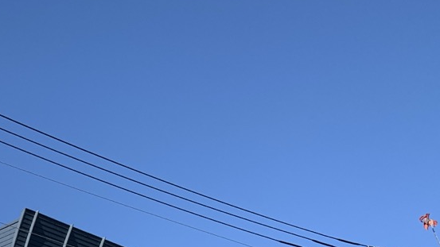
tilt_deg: +13.2
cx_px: -88
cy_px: 455
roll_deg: -0.7
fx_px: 957
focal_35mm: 82
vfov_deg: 13.2
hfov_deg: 23.6
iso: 25
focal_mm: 4.25
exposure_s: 1/2681
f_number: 1.8
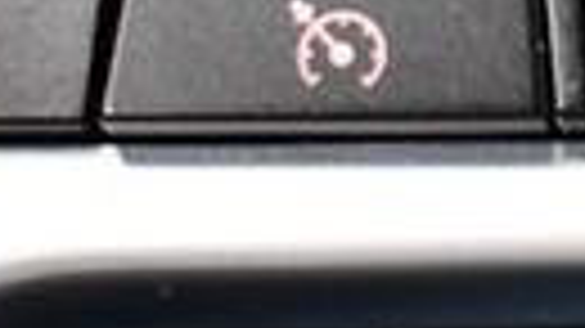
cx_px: 801
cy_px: -270
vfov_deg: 5.5
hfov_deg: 9.8
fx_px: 3349
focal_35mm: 216
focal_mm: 21
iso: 3200
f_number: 3.8
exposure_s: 1/80
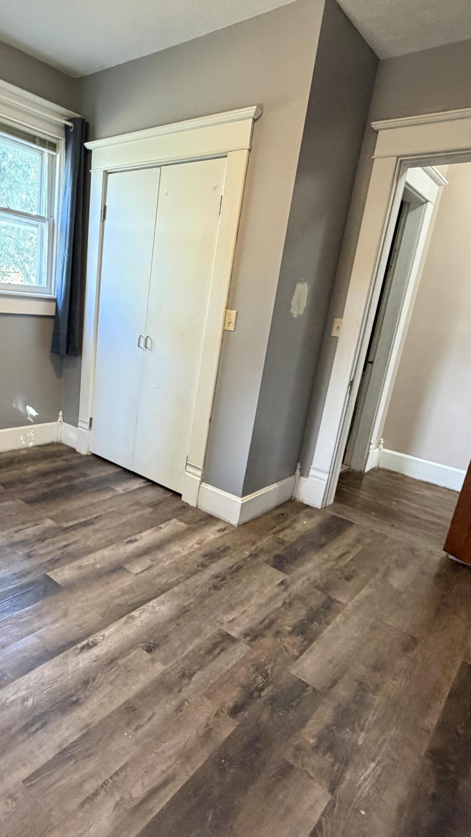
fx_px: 466
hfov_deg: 52.8
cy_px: 431
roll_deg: -5.4
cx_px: 166
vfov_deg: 83.8
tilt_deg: -17.9
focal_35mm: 21
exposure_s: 1/60
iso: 500
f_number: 2.2
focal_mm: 2.22
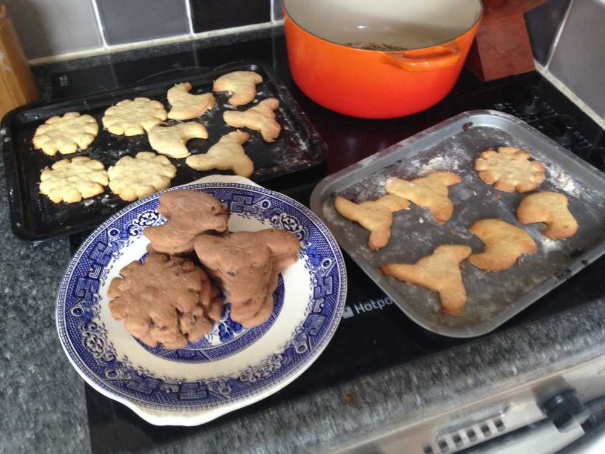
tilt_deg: -48.4
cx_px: 302
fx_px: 577
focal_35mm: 33
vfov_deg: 42.9
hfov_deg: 55.4
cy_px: 227
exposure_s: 1/20
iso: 160
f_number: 2.4
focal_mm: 4.12
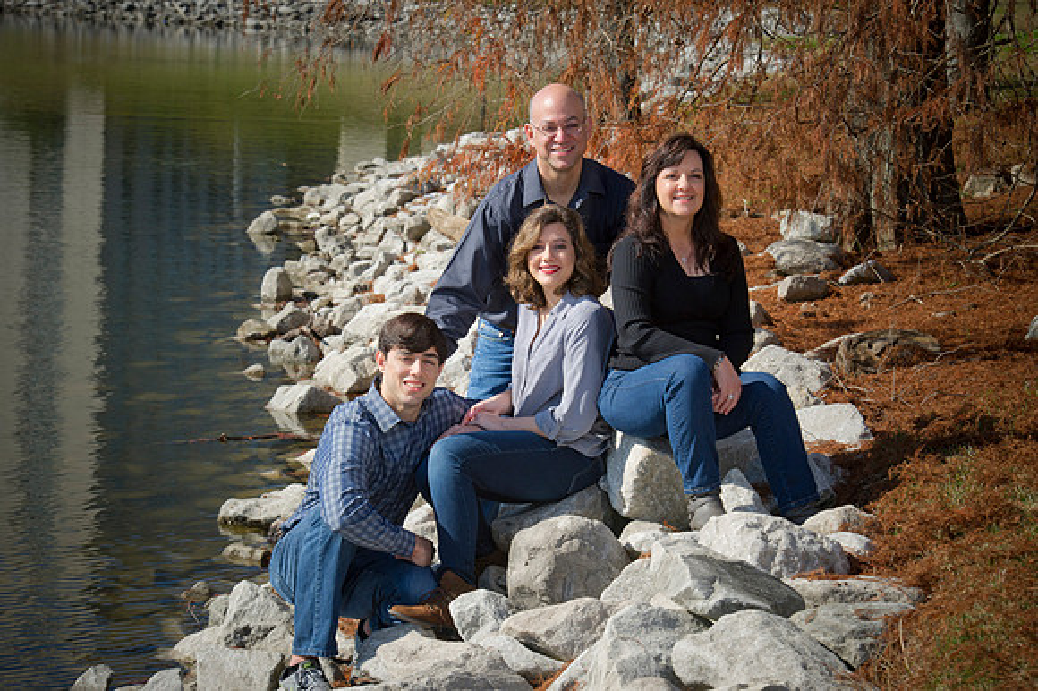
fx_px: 3026
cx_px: 519
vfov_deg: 13.0
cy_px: 346
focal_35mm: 105
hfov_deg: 19.5
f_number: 10
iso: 200
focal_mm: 105
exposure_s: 1/250
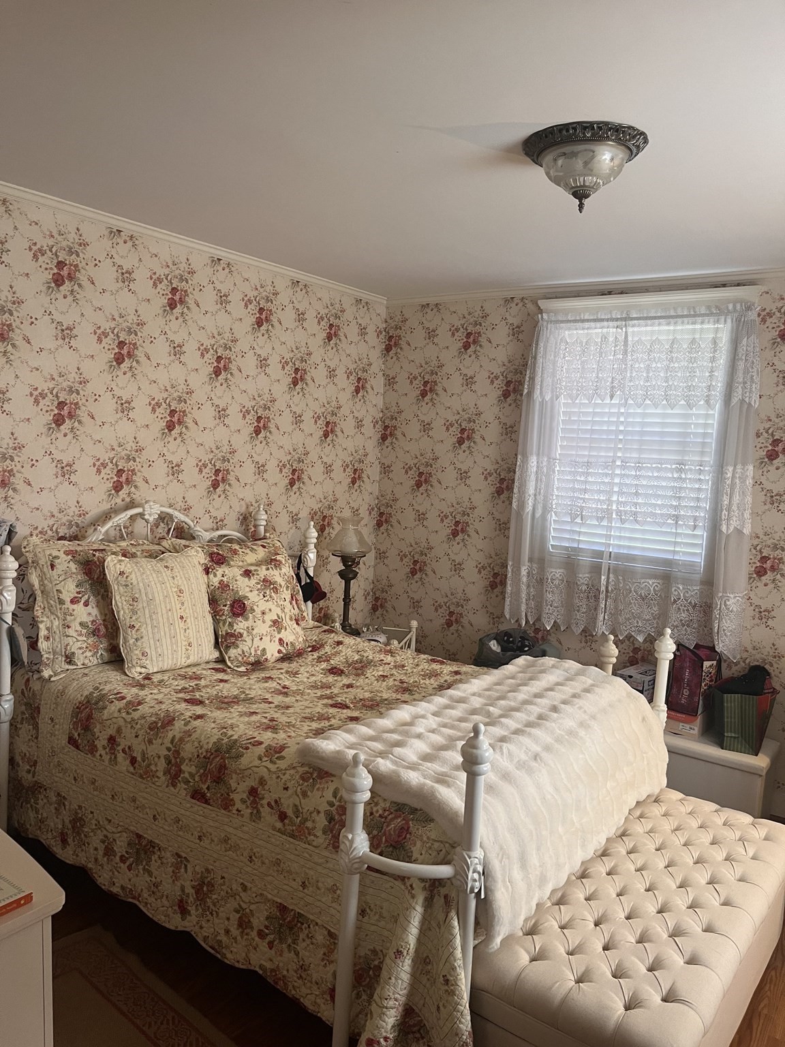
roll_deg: -2.9
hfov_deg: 53.1
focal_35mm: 26
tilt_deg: -6.1
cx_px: 392
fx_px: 786
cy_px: 524
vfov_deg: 67.3
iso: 160
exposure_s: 1/60
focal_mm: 5.1
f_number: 1.6
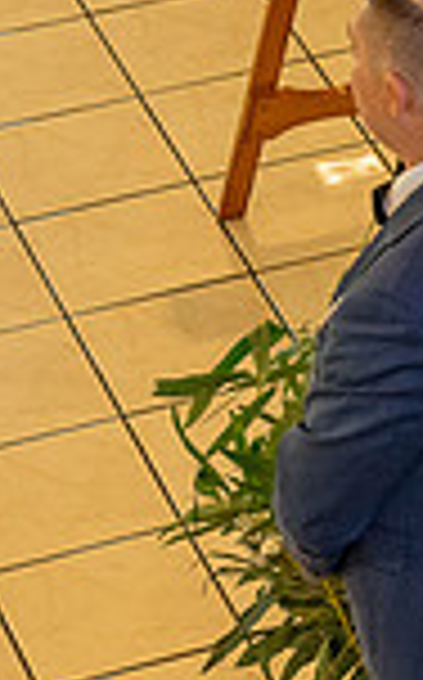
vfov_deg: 8.9
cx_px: 836
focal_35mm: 236
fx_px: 4366
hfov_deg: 5.4
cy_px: 456
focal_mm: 52
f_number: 4
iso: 1250
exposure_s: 1/200
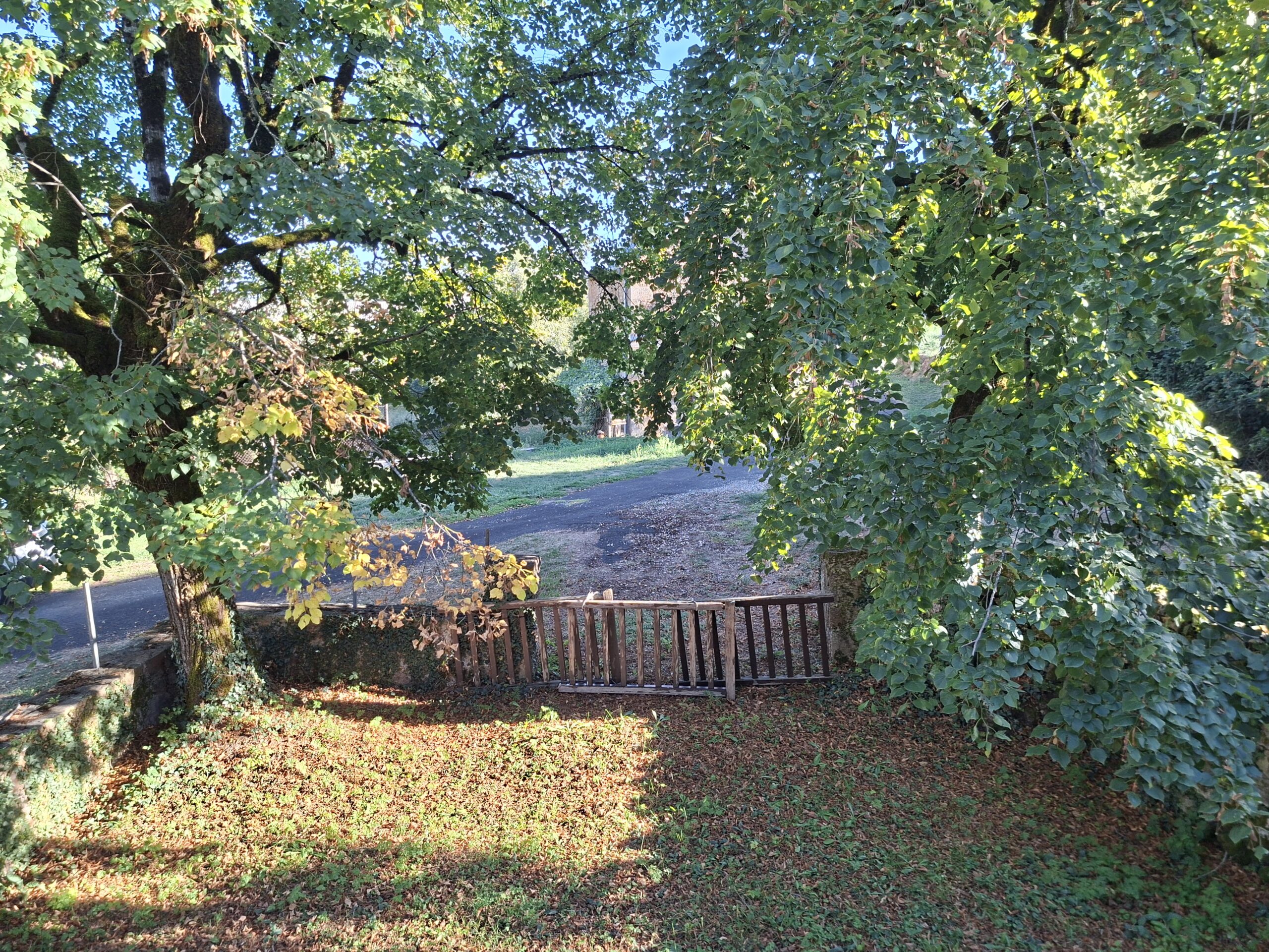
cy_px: 476
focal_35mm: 23
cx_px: 634
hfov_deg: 73.9
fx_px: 843
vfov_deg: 58.9
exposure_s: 1/156
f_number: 1.8
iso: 50
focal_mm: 5.54
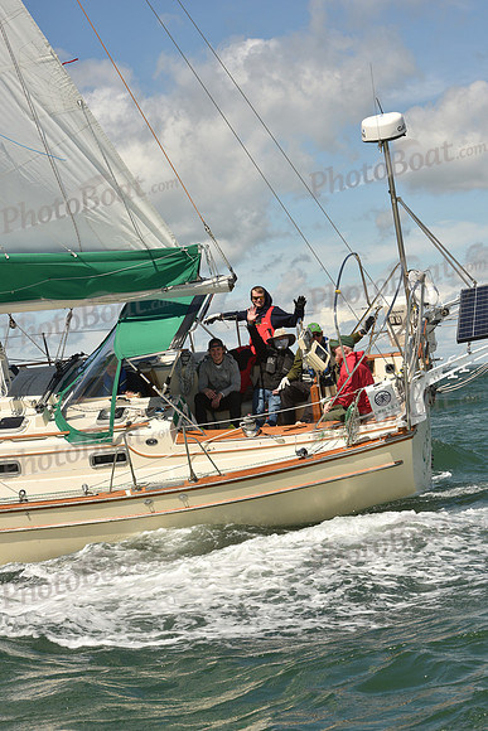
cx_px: 244
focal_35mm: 82
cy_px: 366
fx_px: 1666
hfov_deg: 16.7
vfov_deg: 24.8
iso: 320
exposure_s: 1/800
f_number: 11
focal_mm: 82
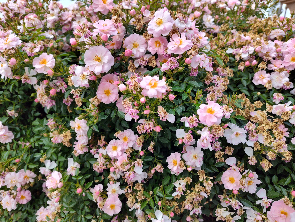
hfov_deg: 73.9
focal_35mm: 23
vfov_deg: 58.9
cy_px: 111
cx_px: 148
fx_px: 196
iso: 100
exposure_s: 1/315
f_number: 1.8
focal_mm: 5.56
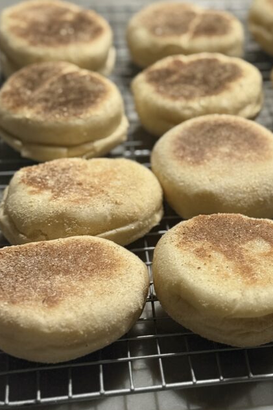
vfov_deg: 25.0
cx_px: 245
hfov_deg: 16.6
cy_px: 186
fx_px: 921
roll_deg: -3.2
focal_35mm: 81
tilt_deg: -34.4
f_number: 1.78
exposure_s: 1/40
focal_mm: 6.76
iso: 400
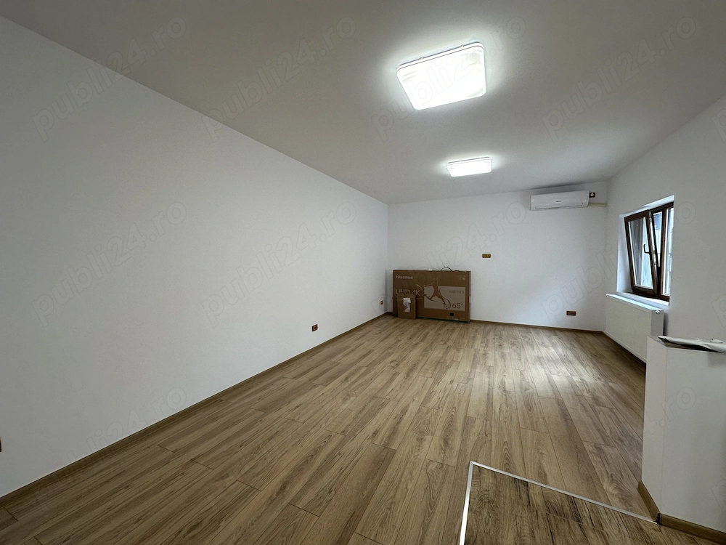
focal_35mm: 14
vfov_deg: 85.7
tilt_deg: -2.1
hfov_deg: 102.1
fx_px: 294
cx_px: 363
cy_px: 272
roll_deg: +0.6
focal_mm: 2.22
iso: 100
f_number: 2.2
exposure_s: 1/100
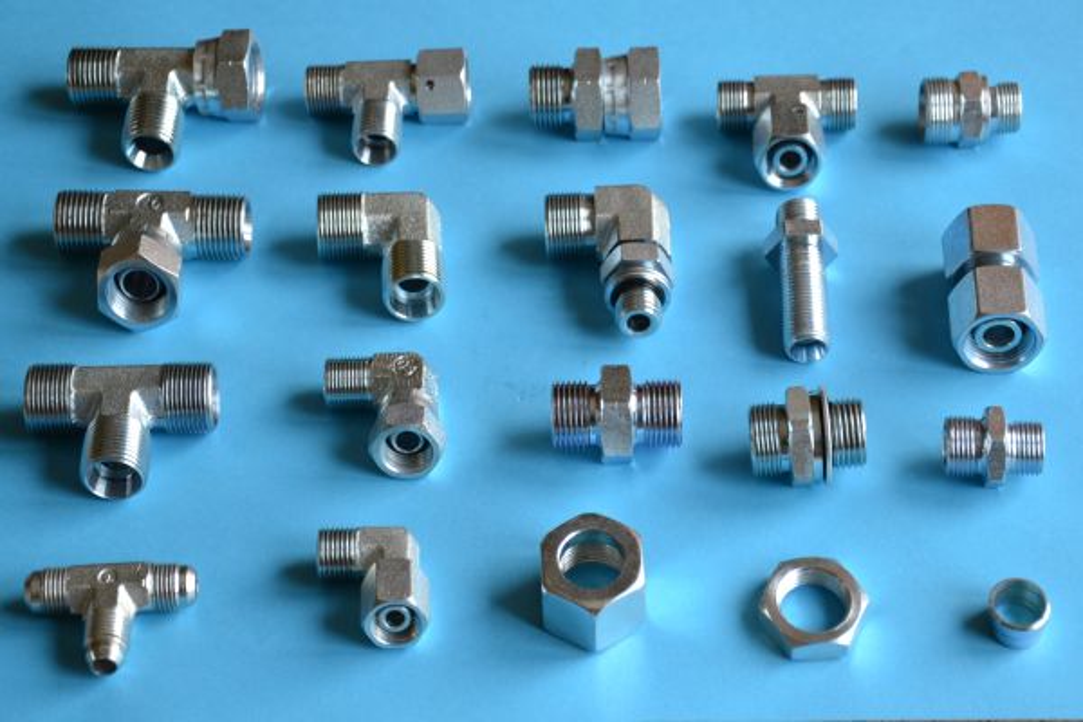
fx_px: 2346
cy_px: 361
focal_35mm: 78
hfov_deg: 26.0
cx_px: 542
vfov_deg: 17.5
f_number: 5
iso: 400
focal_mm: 52
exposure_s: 1/60
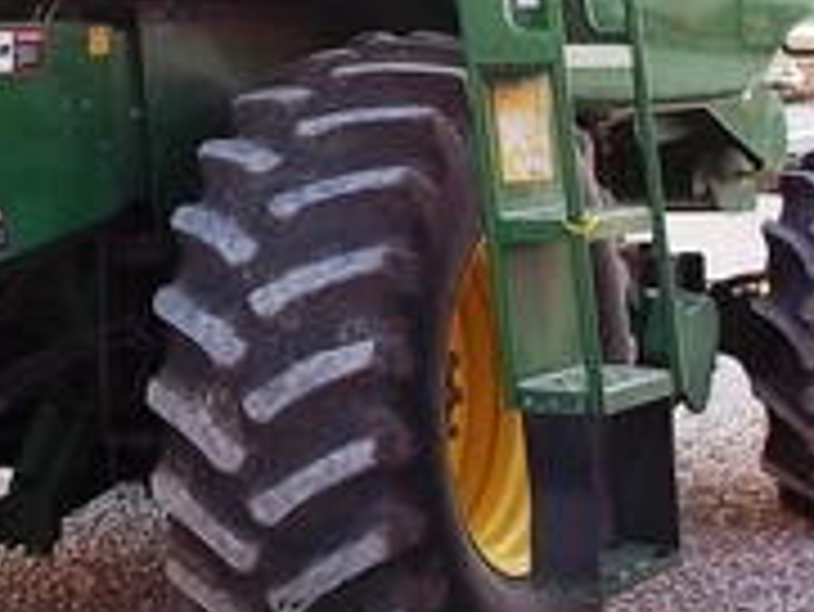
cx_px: 22
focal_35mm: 108
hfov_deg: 17.8
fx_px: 2541
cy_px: -27
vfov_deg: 13.5
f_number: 3.1
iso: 80
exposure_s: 1/60
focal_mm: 6.5
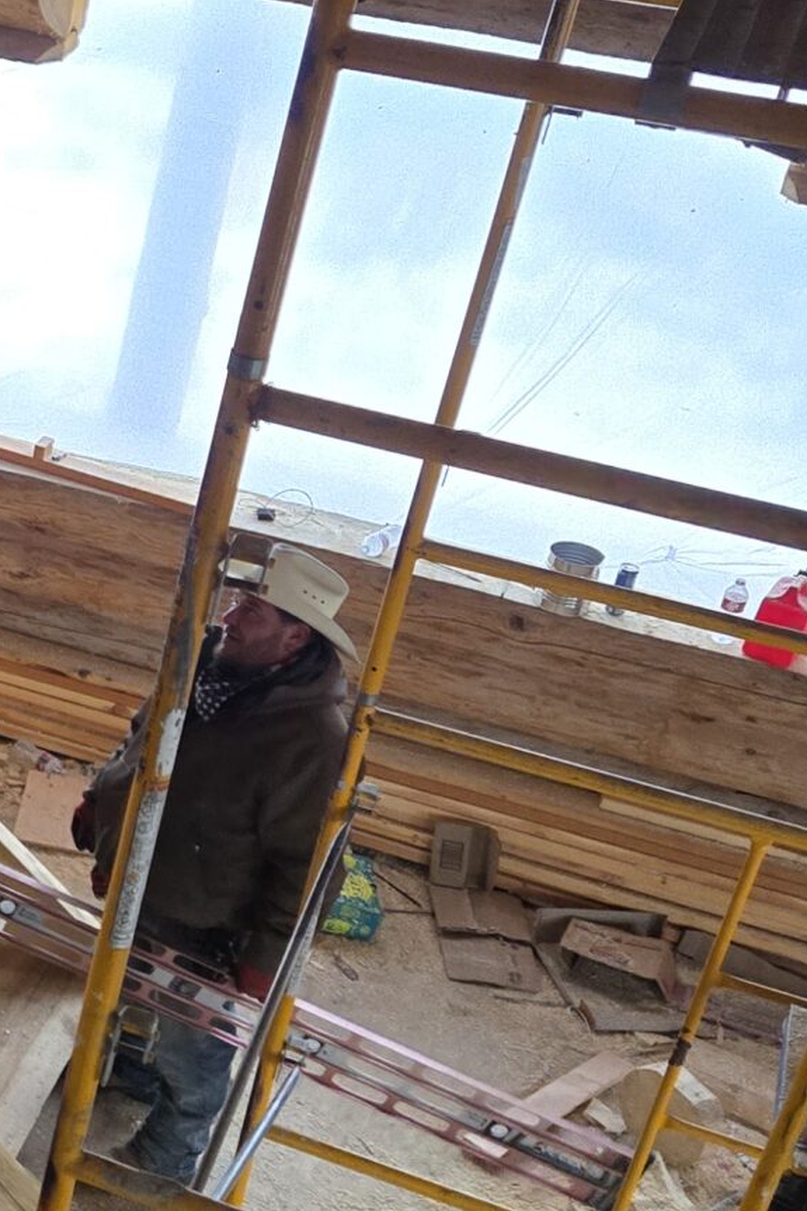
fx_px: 2388
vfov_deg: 28.5
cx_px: -535
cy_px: 605
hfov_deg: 16.7
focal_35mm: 71
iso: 400
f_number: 1.8
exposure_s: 1/120
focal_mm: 5.4
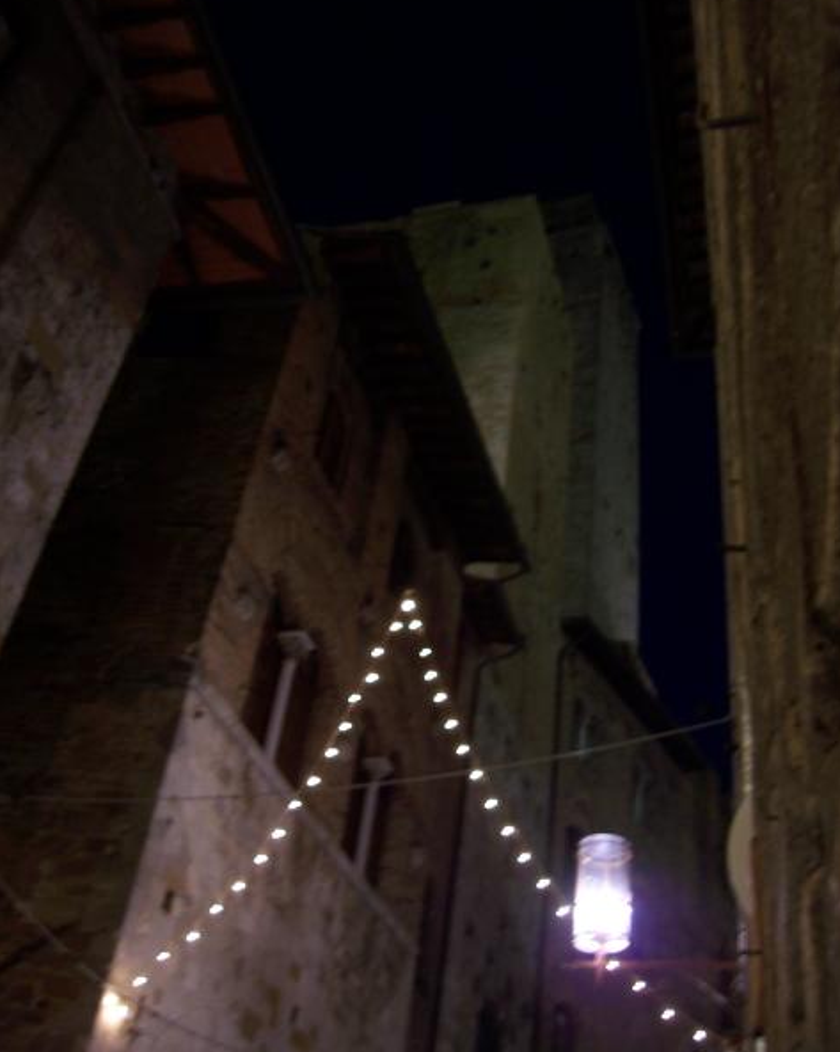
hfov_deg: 39.1
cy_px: 542
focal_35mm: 38
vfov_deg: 48.0
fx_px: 1182
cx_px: 423
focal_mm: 6
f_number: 3
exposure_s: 1/2
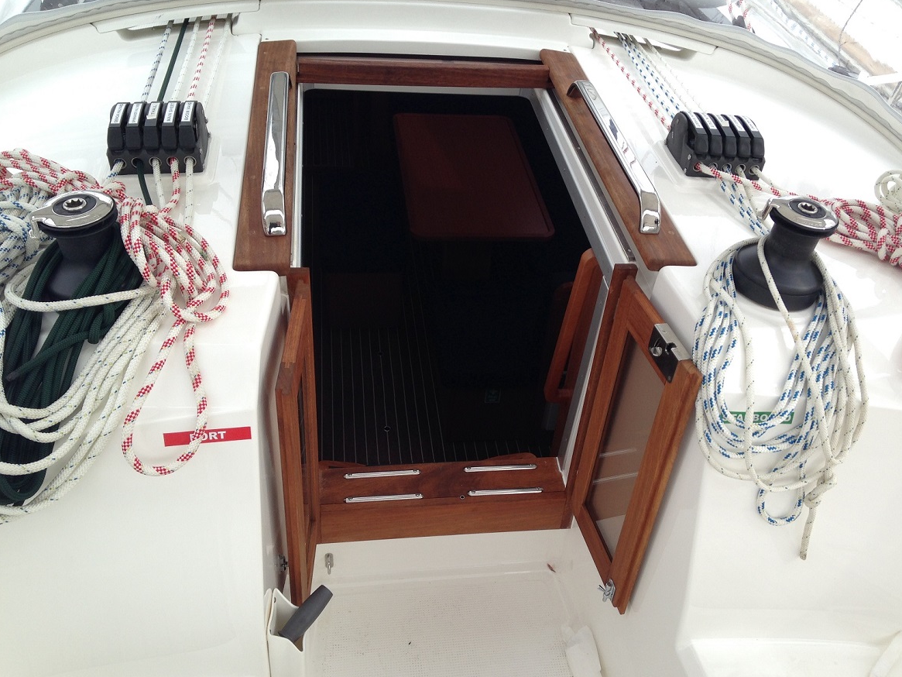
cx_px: 461
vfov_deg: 41.8
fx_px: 886
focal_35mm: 34
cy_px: 332
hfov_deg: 53.9
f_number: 2.4
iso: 50
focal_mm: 4.12
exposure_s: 1/404
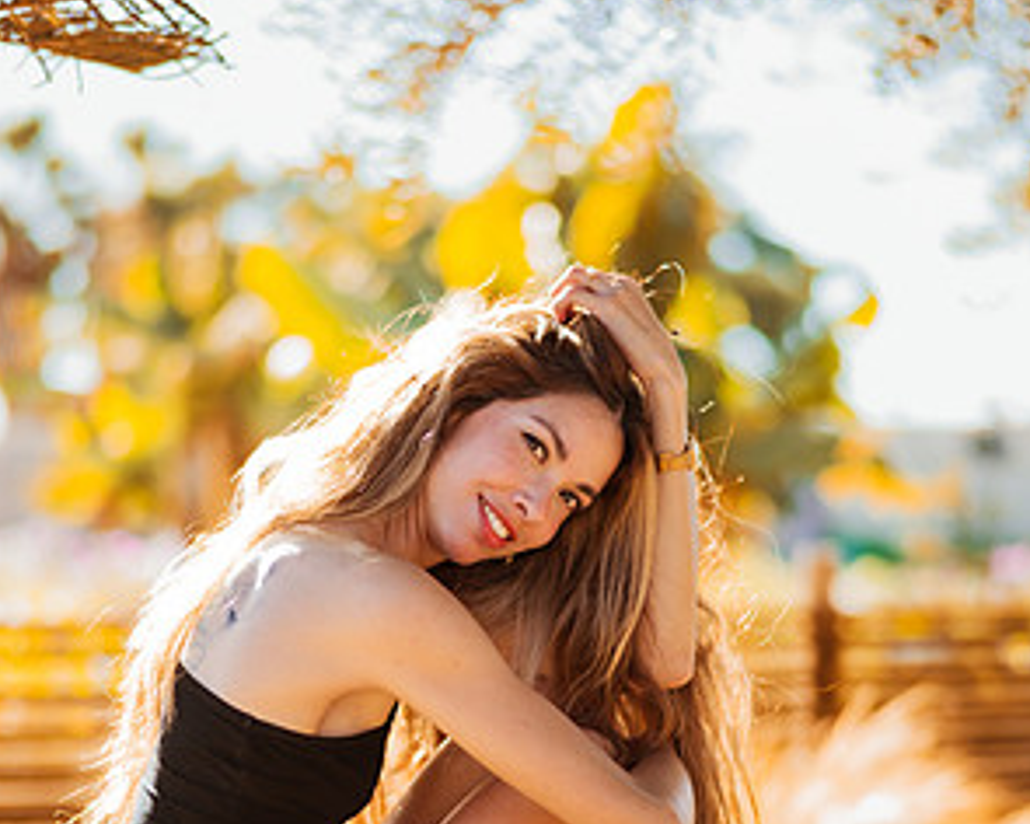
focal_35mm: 83
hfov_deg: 23.0
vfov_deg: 18.4
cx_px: 513
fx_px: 2530
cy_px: 621
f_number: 1.4
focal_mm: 58
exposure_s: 1/800
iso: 50
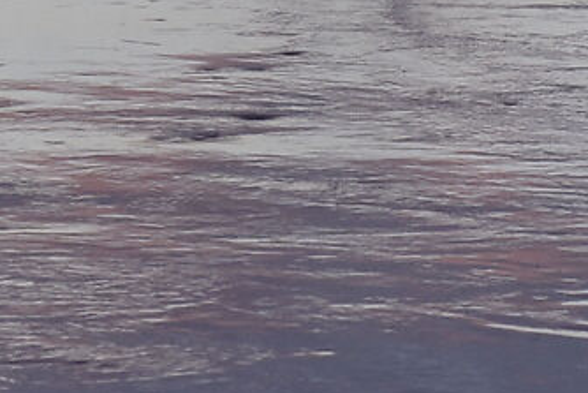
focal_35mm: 610
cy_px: -666
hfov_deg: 3.4
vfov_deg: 2.2
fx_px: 9967
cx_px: -30
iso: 1000
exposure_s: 1/250
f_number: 7.1
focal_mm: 85
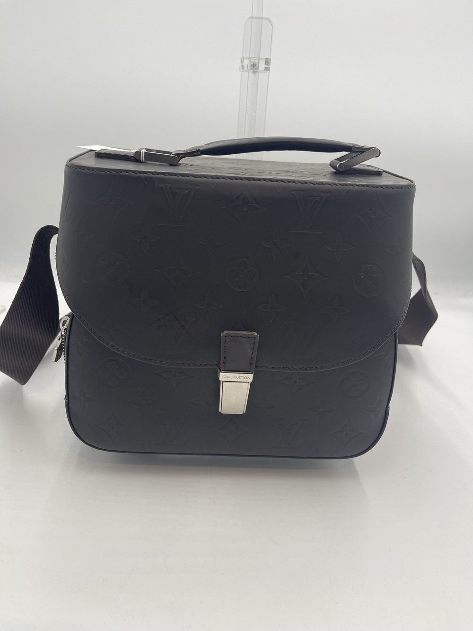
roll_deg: -3.4
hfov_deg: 54.9
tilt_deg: -19.9
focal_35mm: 25
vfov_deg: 69.4
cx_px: 236
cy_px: 316
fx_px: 455
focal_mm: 5.1
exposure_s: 1/210
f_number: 1.6
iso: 32
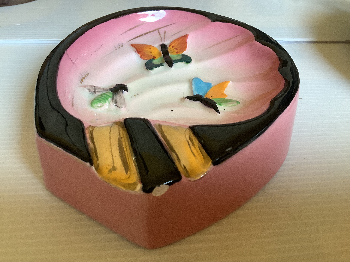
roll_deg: -2.0
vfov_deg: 45.4
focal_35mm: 31
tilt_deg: -39.5
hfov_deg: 58.4
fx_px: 313
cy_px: 131
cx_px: 175
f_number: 2.4
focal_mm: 3.3
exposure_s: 1/60
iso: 160
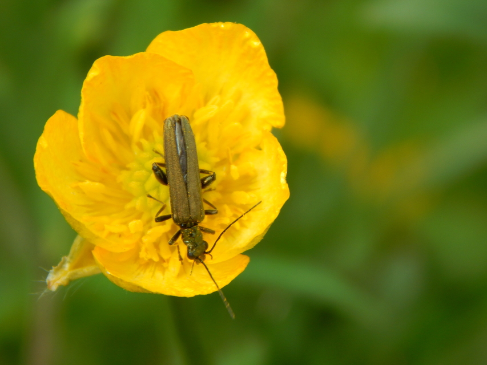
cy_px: 182
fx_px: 2913
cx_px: 244
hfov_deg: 9.6
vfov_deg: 7.2
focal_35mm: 207
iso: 125
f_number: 5.4
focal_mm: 37.1
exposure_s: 1/250
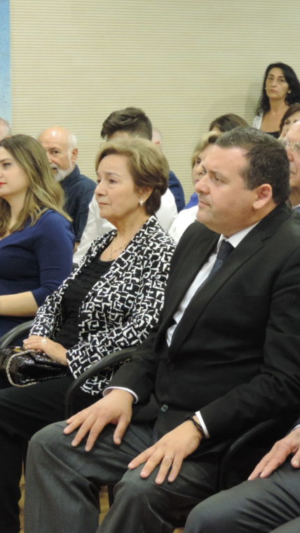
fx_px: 1556
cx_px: 145
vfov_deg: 19.5
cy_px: 265
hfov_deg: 11.0
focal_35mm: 110
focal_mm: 13.3
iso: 800
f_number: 3.9
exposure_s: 1/15
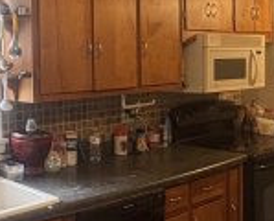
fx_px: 496
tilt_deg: -0.9
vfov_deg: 24.9
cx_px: 43
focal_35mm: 61
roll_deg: +1.8
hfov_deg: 29.9
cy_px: 68
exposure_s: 1/60
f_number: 2.2
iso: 160
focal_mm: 2.22
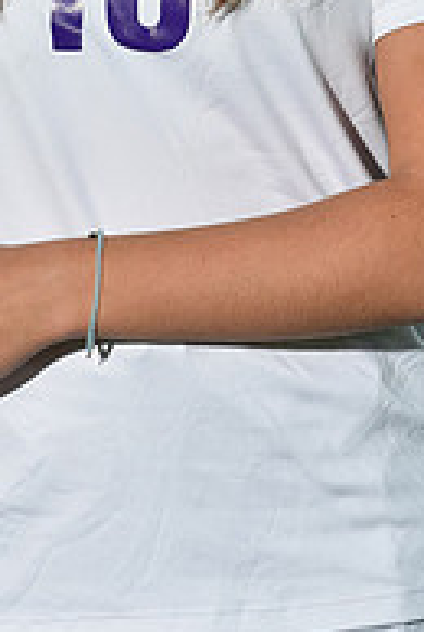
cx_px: 109
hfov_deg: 2.4
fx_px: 9981
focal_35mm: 567
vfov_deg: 3.6
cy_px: -189
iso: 250
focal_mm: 190
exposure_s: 1/200
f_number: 4.5
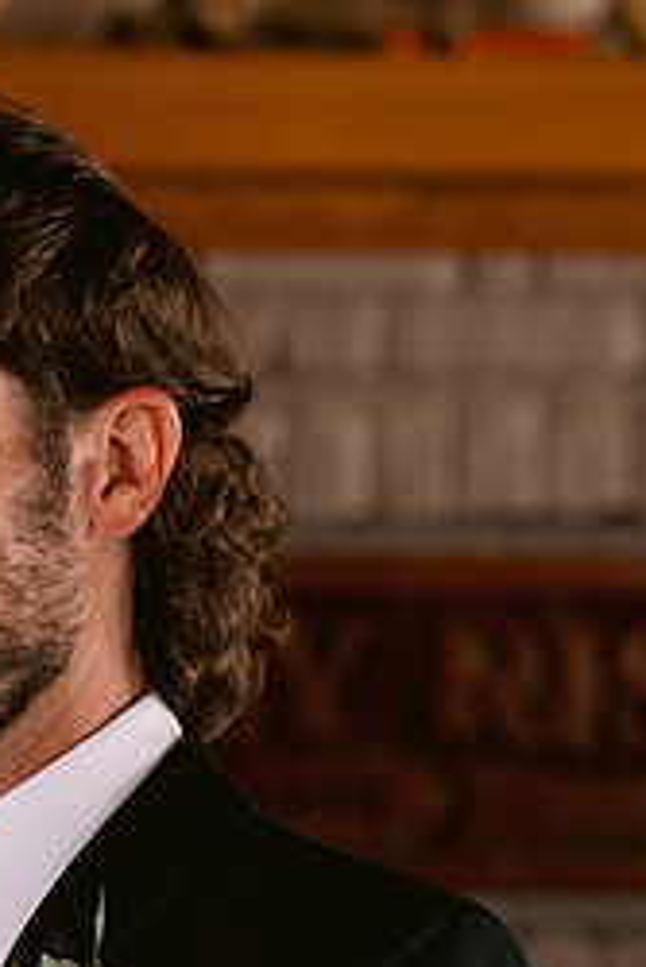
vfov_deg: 12.4
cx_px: -43
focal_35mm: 165
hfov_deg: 8.3
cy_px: 718
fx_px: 4435
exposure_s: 1/50
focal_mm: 70
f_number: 3.2
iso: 800
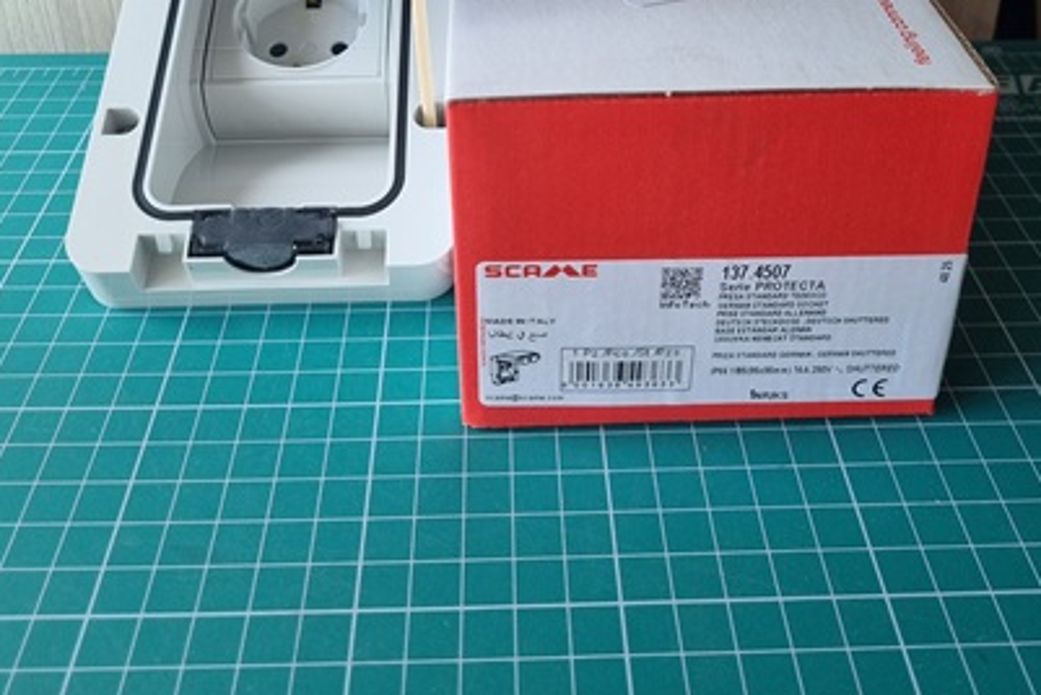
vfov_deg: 32.1
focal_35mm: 38
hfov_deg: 50.7
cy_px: -13
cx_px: 502
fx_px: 1100
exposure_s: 1/309
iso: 50
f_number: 1.8
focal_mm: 5.4
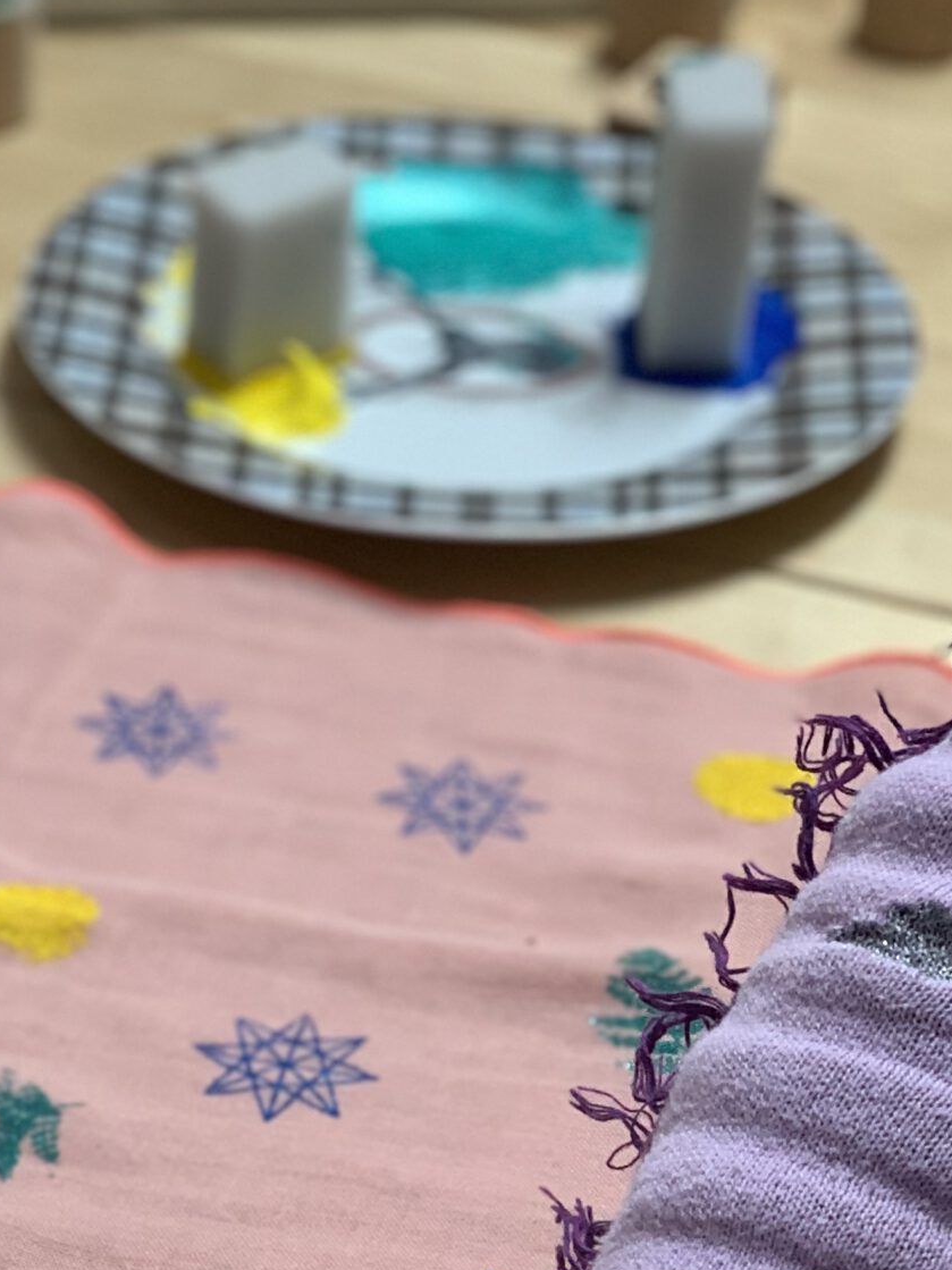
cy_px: 1301
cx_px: -48
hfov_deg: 12.3
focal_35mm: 119
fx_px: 4364
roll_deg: -0.1
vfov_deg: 16.2
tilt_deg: -40.0
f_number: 2.4
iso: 100
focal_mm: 6
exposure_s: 1/50
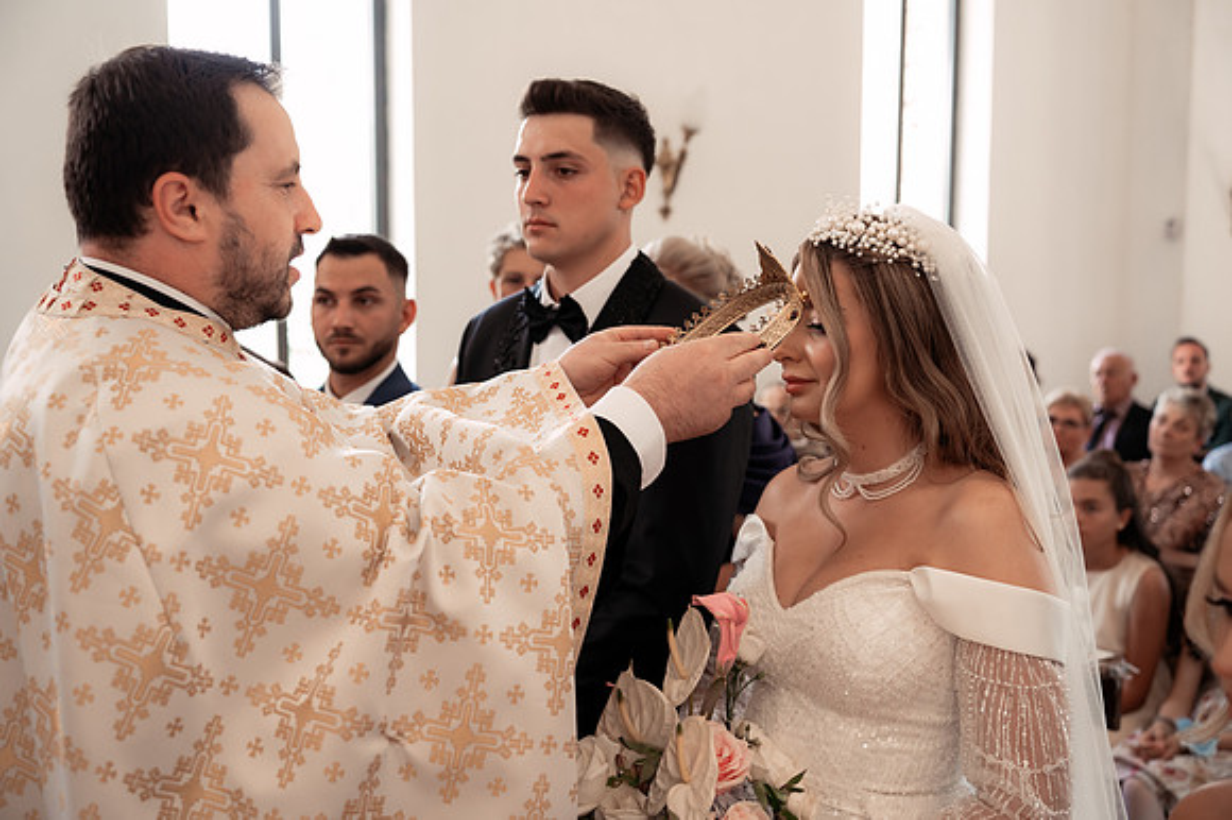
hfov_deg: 50.7
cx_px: 616
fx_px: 1300
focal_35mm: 38
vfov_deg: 35.0
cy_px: 410
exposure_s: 1/250
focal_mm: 38
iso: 1600
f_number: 3.2
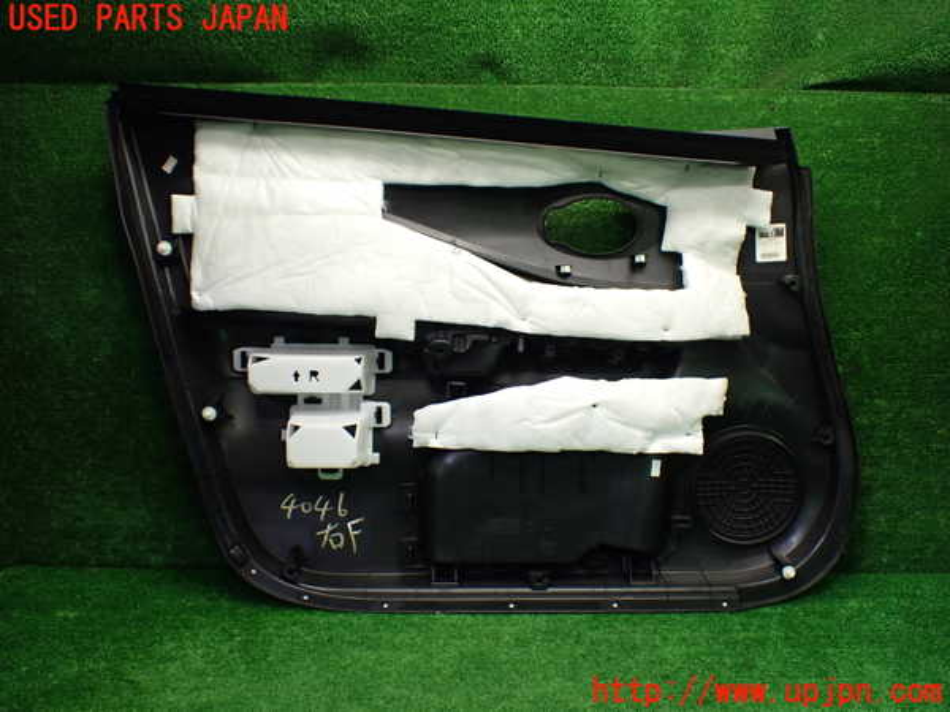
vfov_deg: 46.8
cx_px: 475
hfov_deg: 60.0
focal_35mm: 30
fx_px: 823
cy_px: 356
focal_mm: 5.4
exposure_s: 1/125
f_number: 2.3
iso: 320
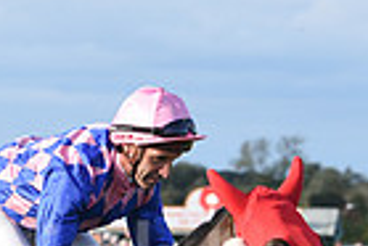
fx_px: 5761
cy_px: 440
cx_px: 77
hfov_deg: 3.7
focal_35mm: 563
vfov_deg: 2.4
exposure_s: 1/640
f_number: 6.3
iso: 400
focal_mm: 135
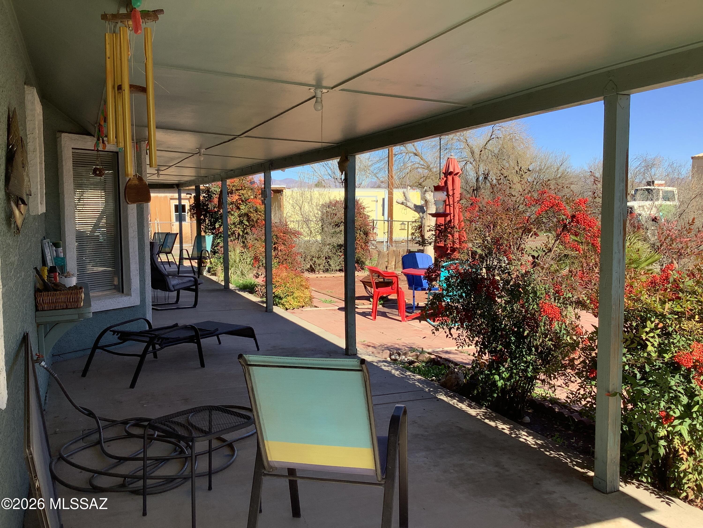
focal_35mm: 31
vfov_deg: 45.4
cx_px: 352
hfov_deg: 58.4
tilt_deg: -5.4
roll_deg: +0.7
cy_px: 264
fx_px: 630
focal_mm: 3.3
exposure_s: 1/509
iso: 25
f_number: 2.4
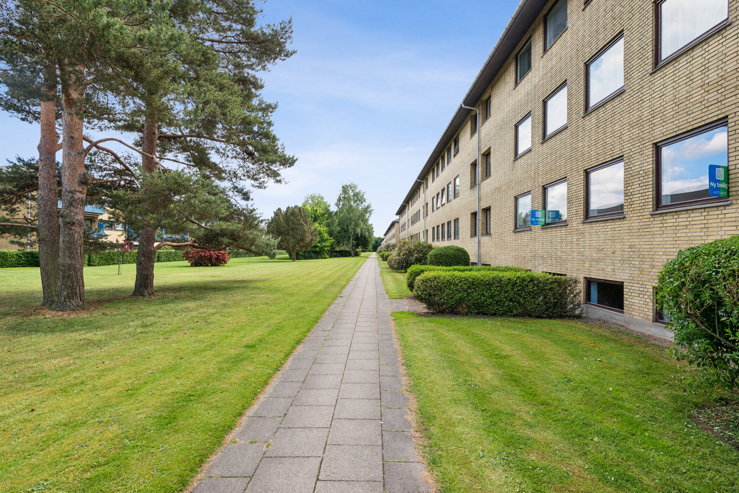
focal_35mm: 18
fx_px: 369
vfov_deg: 67.4
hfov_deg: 90.0
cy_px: 246
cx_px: 370
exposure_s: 1/125
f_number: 10
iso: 200
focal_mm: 18
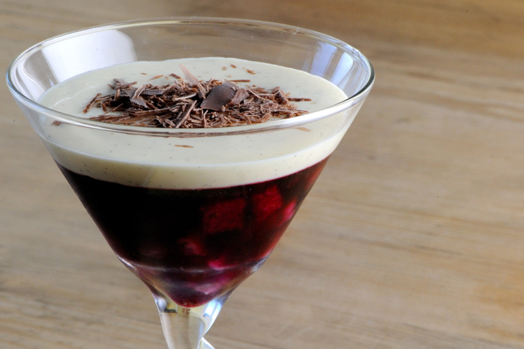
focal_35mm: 105
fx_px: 1528
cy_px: 174
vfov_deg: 13.0
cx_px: 262
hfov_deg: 19.5
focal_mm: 105
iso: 1600
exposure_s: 1/50
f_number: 25
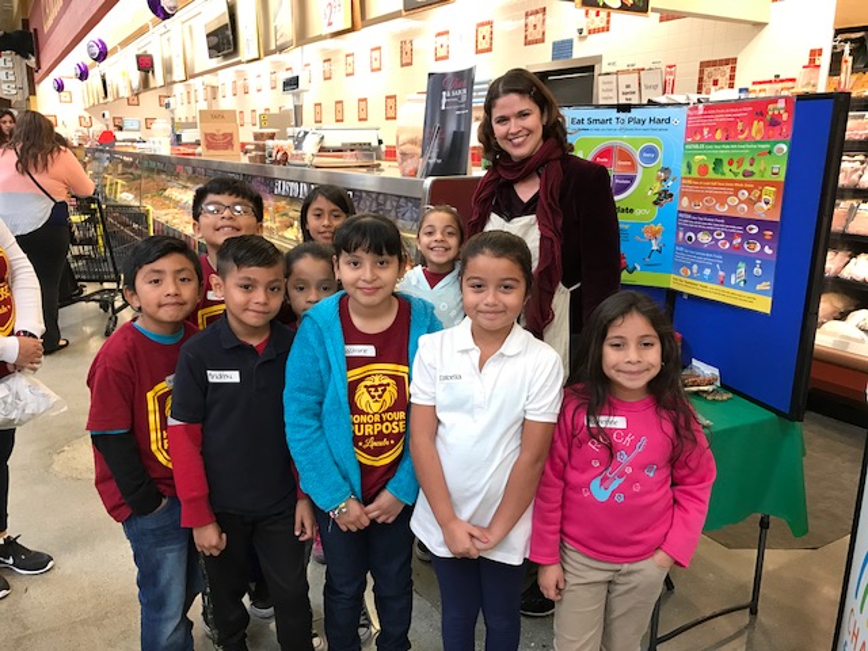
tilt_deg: -14.6
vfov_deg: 49.7
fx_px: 702
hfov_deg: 63.4
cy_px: 326
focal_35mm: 28
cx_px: 434
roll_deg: +0.1
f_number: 1.8
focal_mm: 3.99
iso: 25
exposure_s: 1/30
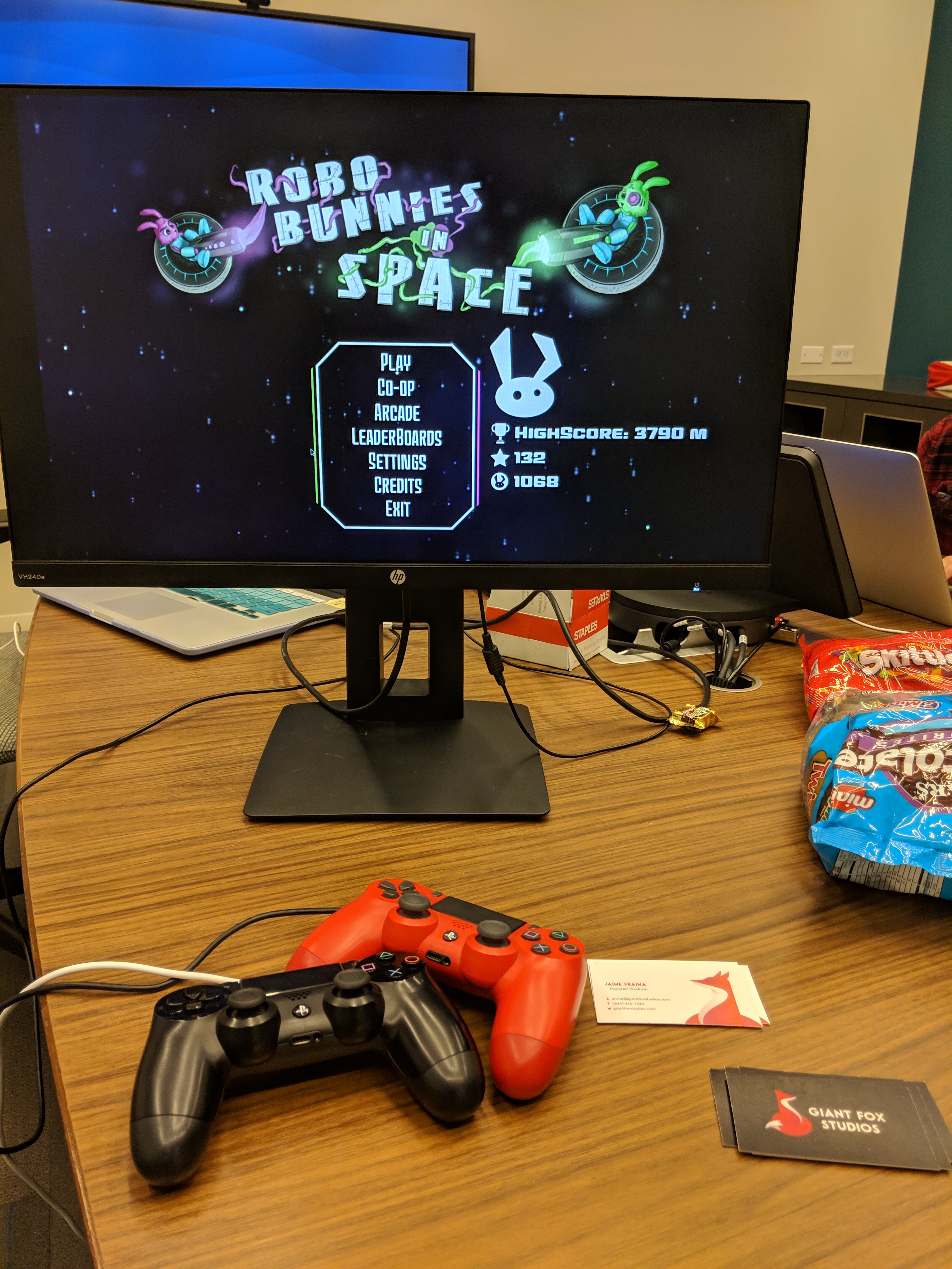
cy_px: 634
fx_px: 990
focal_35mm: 27
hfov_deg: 51.4
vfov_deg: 65.3
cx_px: 476
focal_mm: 4.44
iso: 98
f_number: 1.8
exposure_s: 1/120
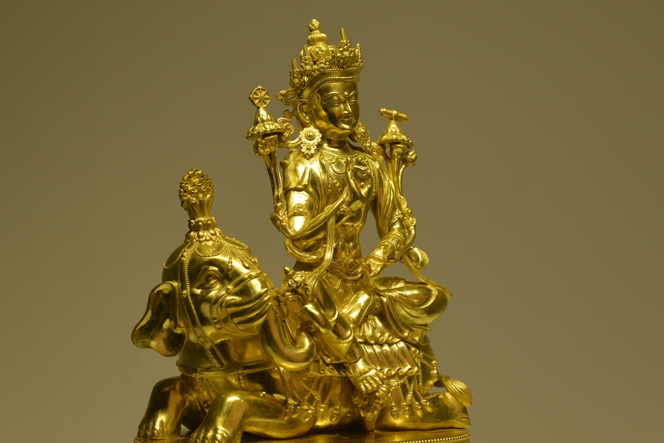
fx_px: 1789
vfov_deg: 14.1
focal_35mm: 97
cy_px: 284
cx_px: 315
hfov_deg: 21.0
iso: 320
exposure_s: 1/160
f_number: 6.3
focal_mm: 70
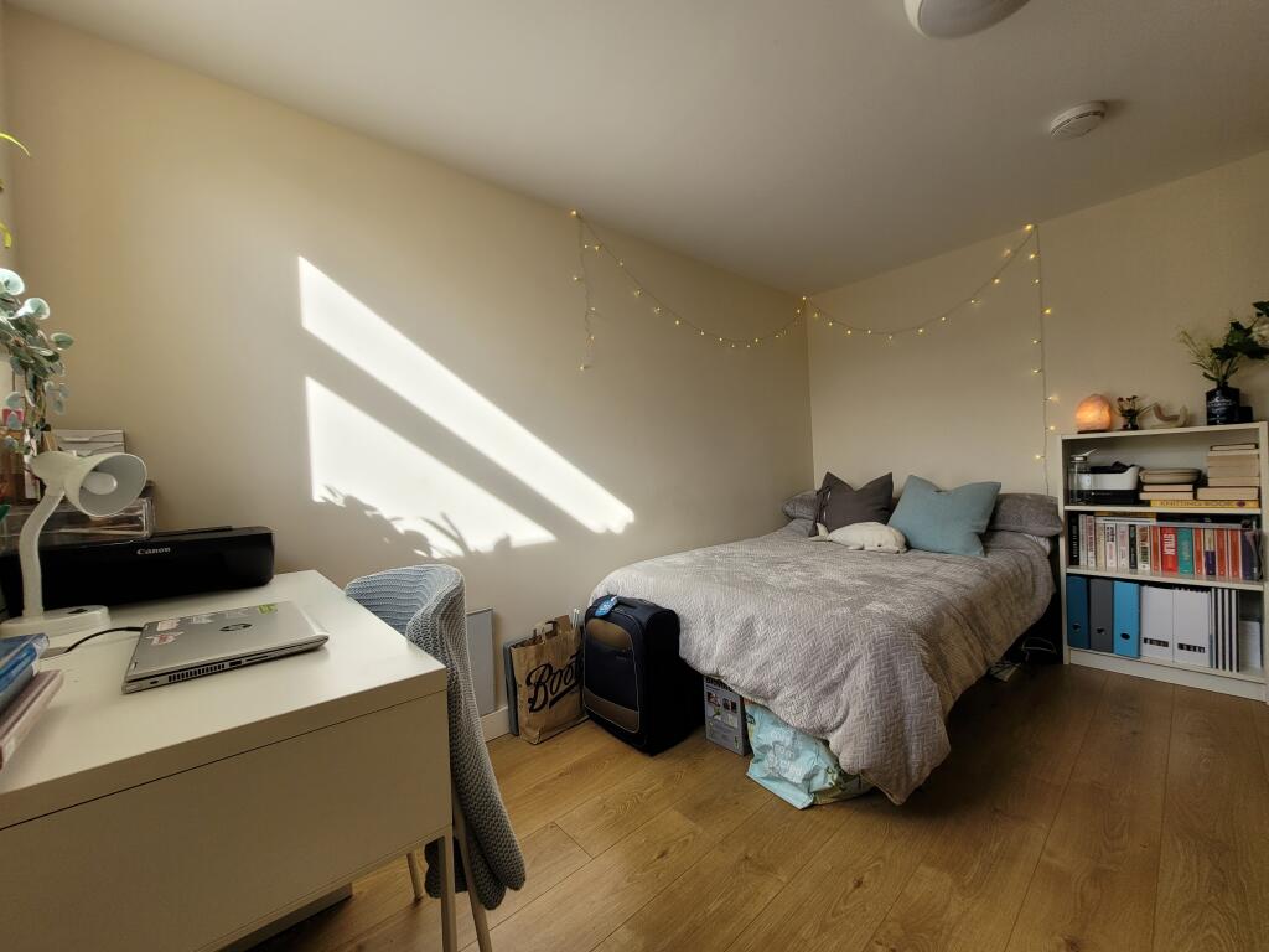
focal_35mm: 13
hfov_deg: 106.2
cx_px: 634
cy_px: 476
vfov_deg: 89.9
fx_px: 477
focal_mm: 1.74
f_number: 2.2
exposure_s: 1/134
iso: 40
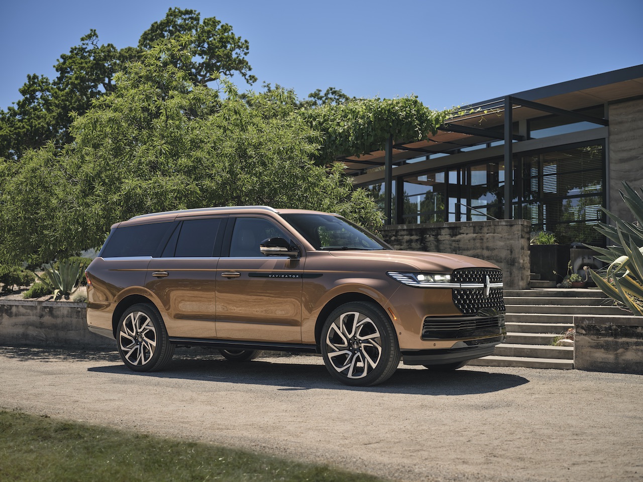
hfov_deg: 42.9
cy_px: 241
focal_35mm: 44
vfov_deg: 32.9
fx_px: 817
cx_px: 322
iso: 100
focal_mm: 55
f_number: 4
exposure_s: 1/640
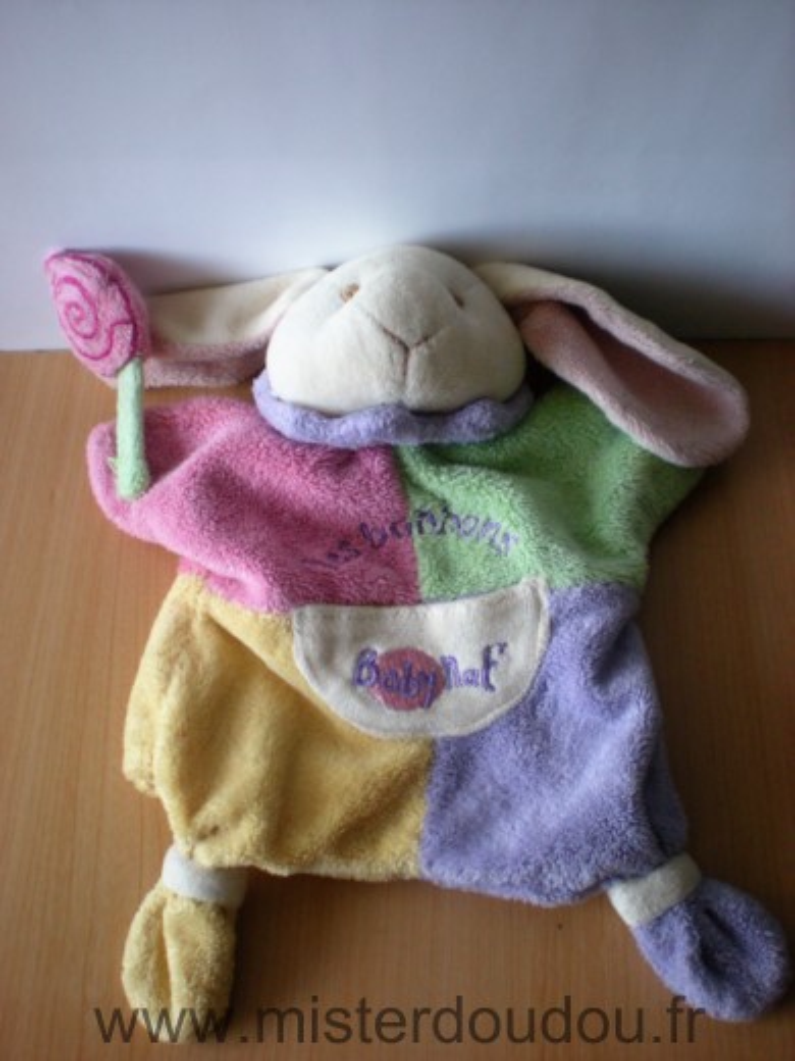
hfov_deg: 37.7
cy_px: 530
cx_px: 398
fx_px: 1164
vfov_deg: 49.0
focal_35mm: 38
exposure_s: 1/43
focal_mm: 6.3
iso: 200
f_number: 3.1
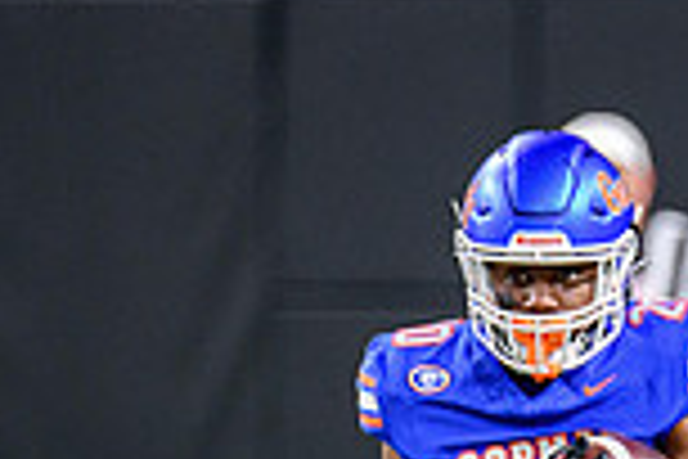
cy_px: 704
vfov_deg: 1.2
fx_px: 21728
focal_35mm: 1137
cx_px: 652
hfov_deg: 1.8
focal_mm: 300
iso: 1250
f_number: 2.8
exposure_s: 1/400
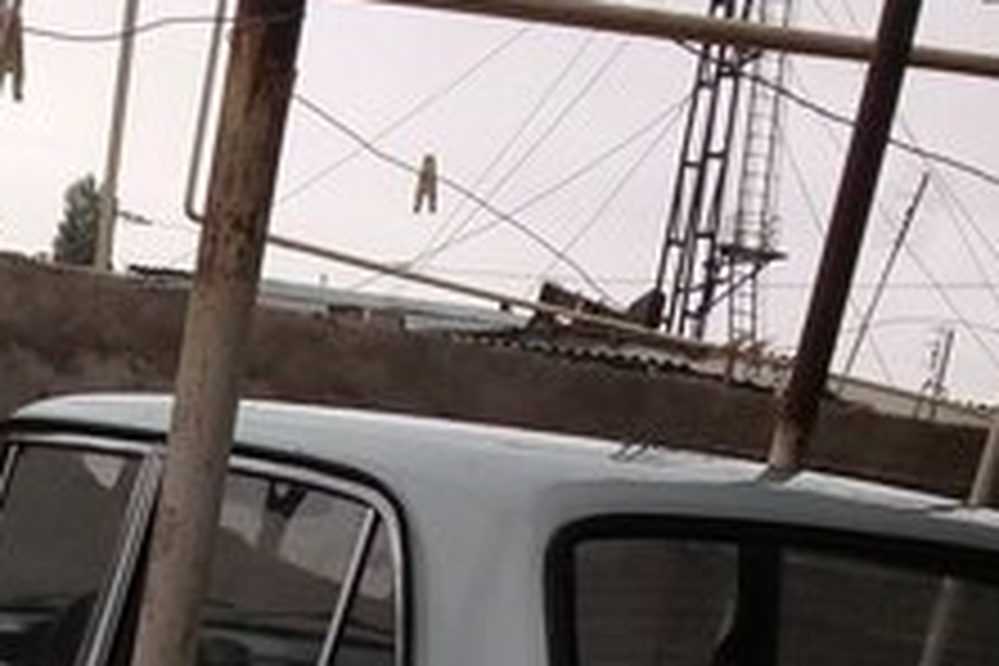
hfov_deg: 27.5
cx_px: 207
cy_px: 958
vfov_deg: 17.3
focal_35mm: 72
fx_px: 1998
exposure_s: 1/100
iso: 64
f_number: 2.2
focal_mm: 3.3
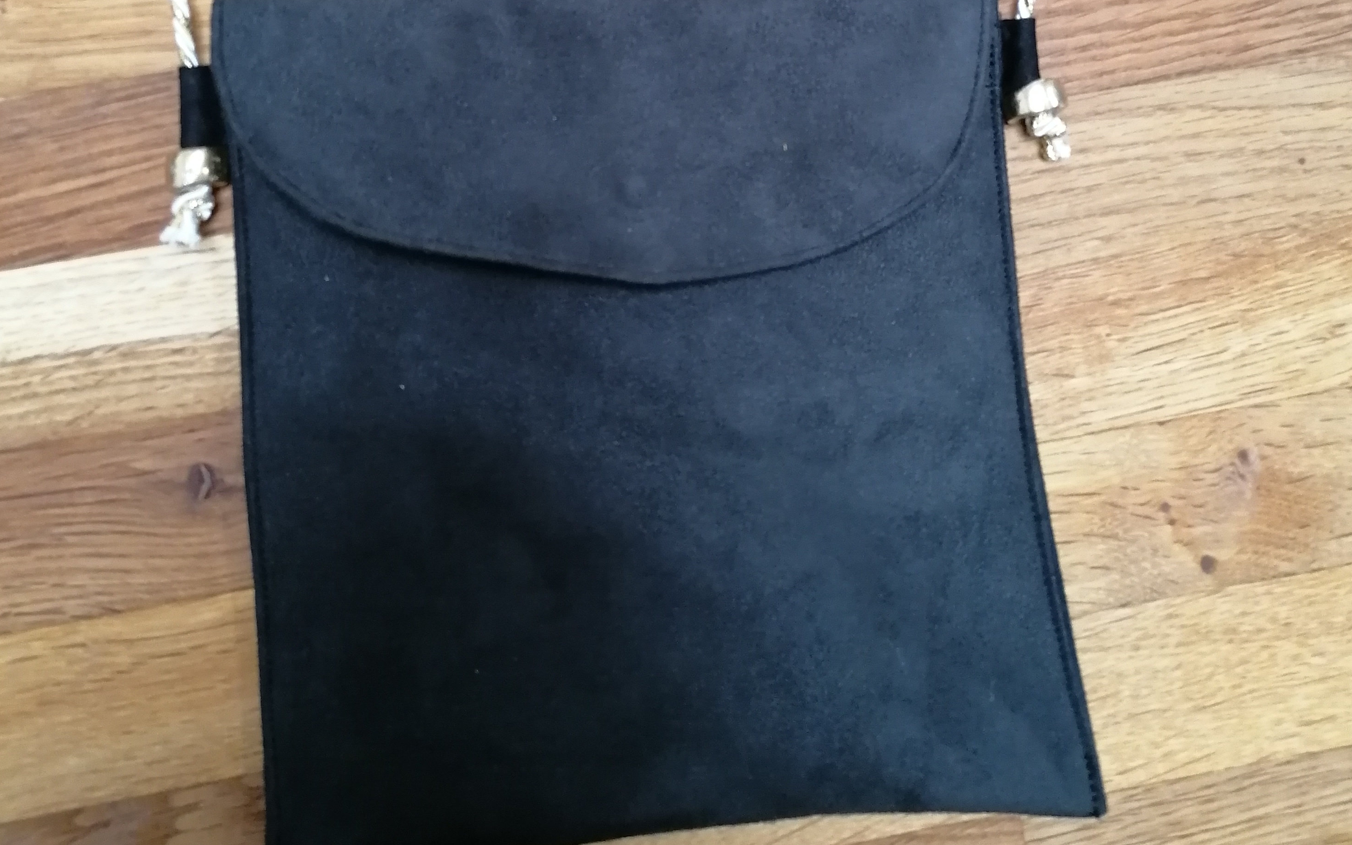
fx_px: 1437
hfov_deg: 50.4
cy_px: 83
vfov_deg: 31.3
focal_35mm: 39
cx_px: 682
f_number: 1.8
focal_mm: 4.75
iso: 320
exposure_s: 1/33.3
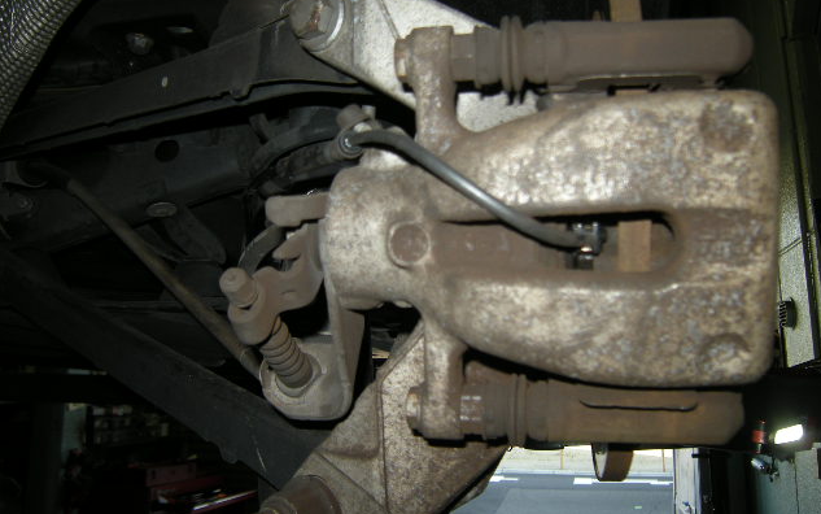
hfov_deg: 62.9
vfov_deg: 41.8
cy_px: 240
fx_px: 671
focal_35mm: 30
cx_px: 414
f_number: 2.8
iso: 64
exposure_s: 1/60
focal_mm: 4.7
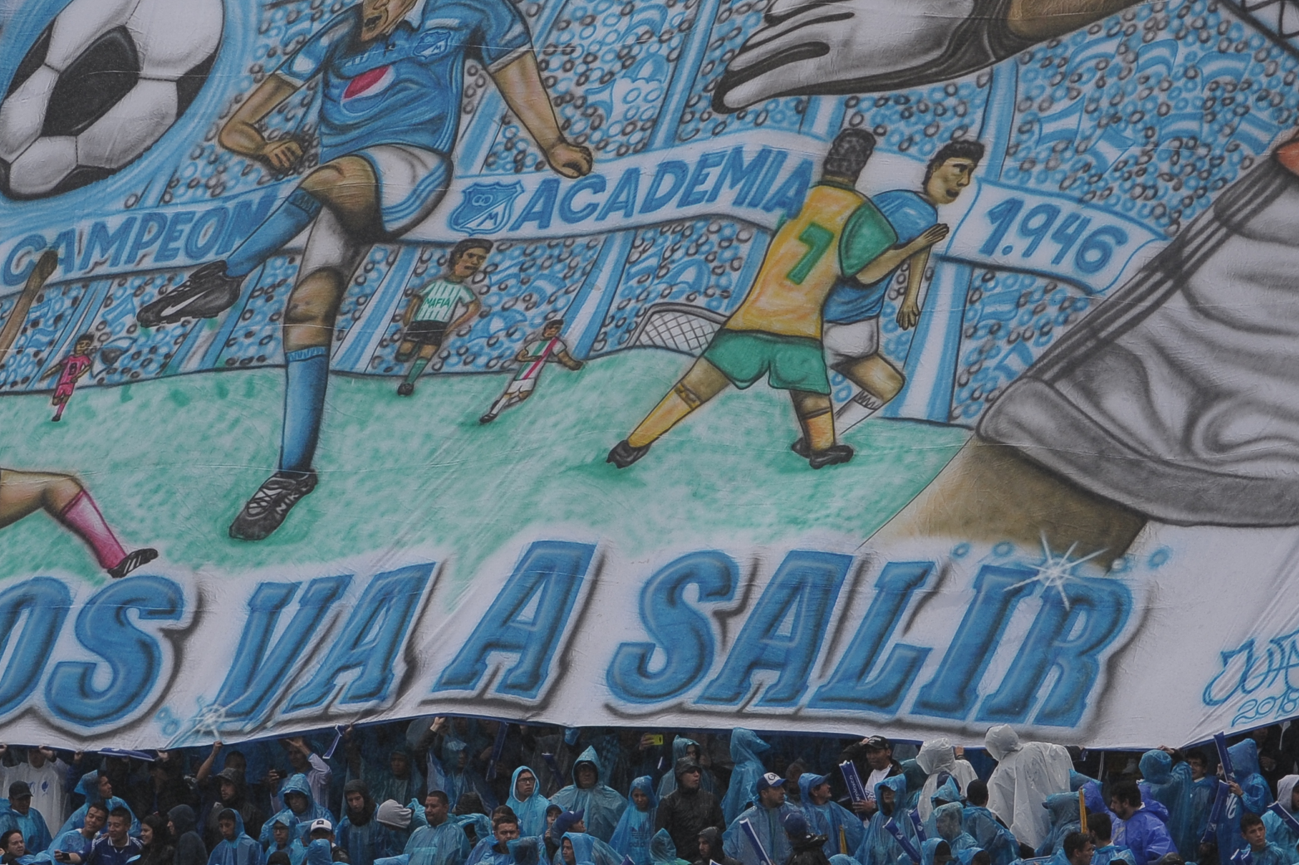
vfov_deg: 2.8
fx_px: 17813
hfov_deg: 4.2
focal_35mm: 494
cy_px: 444
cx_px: 552
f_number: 4
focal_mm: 240
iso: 400
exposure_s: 1/800
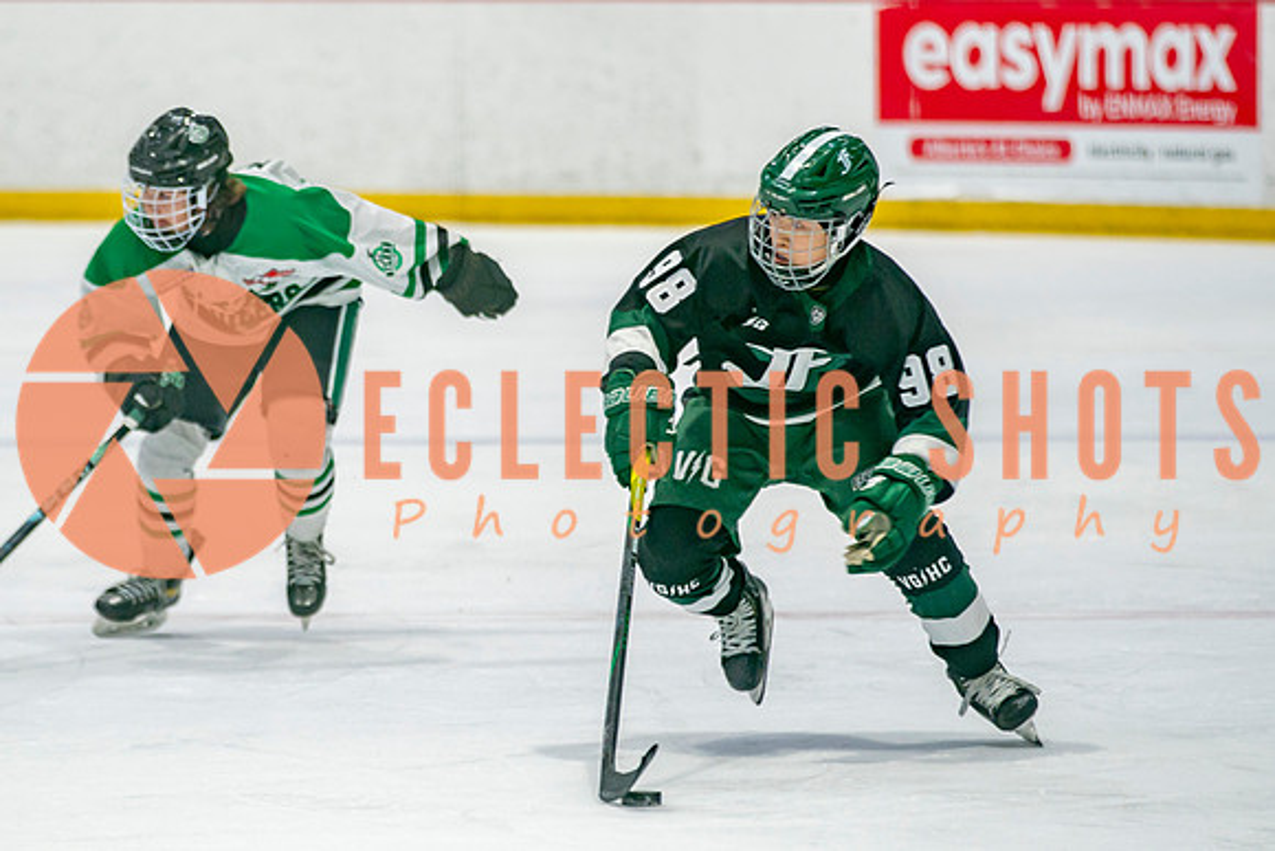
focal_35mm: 355
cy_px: 488
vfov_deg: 3.9
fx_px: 12580
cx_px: 470
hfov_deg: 5.8
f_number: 3.2
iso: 400
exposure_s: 1/640
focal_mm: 182
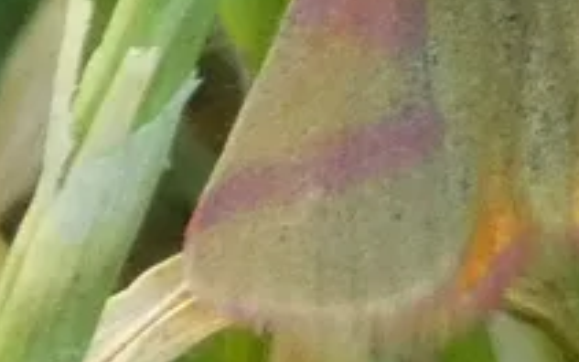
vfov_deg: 3.7
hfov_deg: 5.9
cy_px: -74
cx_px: 587
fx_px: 5572
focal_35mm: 353
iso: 500
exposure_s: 1/80
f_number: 5
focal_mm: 19.7
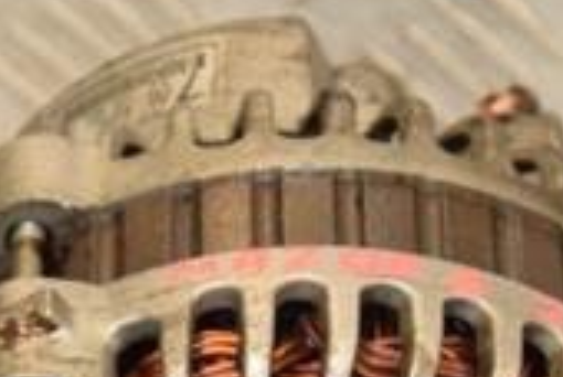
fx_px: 7030
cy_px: 612
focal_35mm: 449
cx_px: 378
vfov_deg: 3.1
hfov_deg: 4.6
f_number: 5.6
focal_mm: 85
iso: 800
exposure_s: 1/125
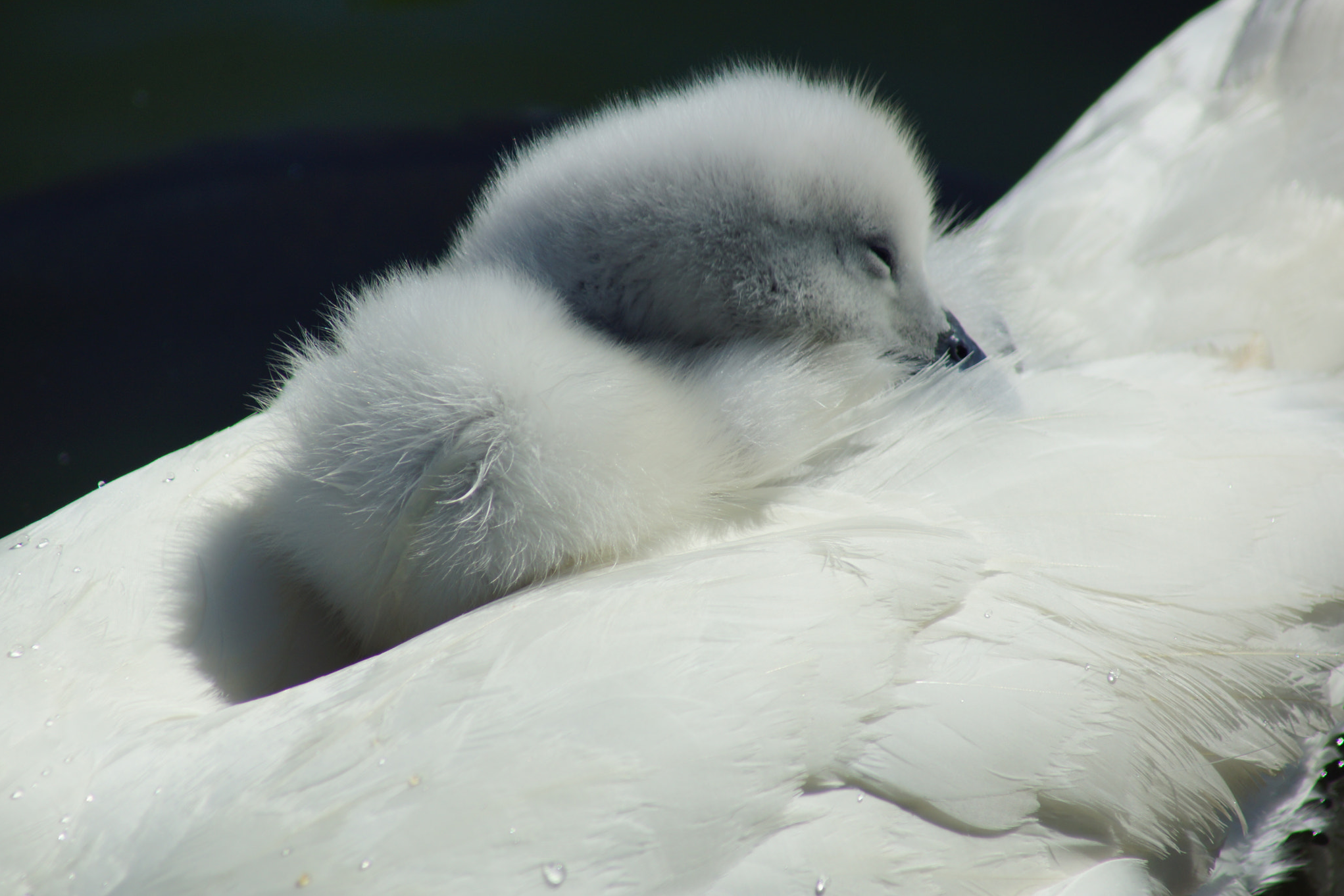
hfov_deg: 4.6
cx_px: 672
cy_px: 448
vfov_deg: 3.0
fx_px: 16836
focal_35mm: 451
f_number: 8
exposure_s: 1/640
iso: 100
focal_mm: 300
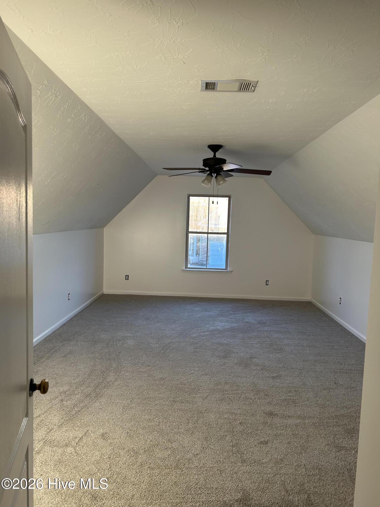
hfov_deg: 53.1
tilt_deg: -5.3
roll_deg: -2.1
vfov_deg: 67.3
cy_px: 254
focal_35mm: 26
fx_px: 381
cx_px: 190
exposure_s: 1/121
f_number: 1.5
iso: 64
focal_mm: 5.7
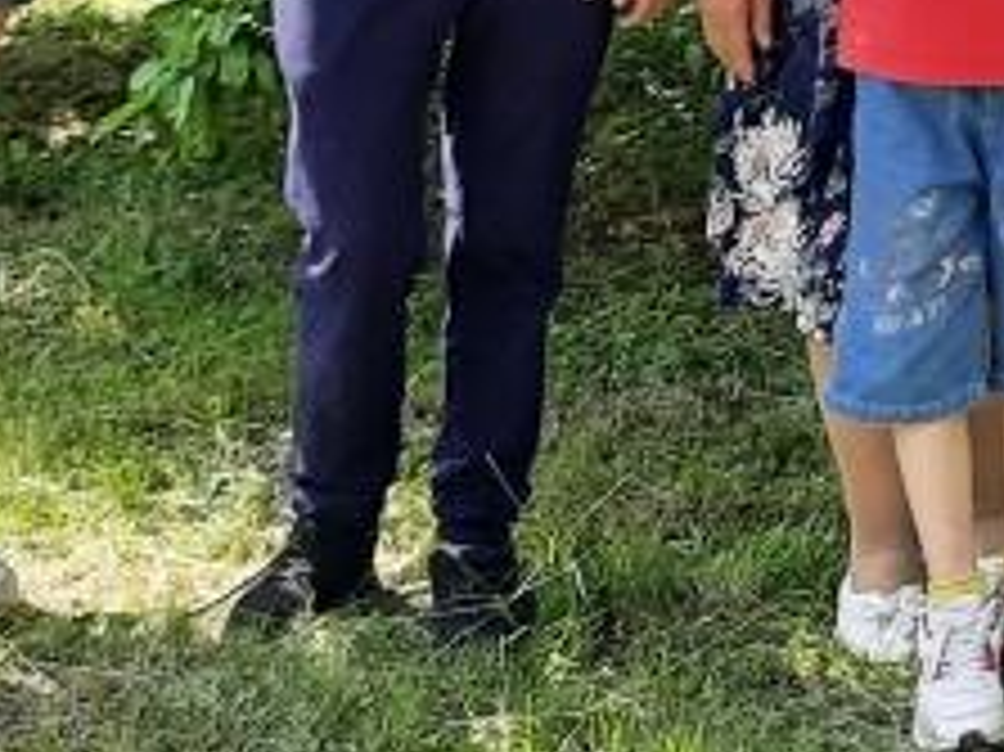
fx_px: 3334
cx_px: 1616
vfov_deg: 12.0
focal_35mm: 115
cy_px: -536
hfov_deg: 15.5
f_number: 2
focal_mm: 4.6
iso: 20
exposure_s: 1/271
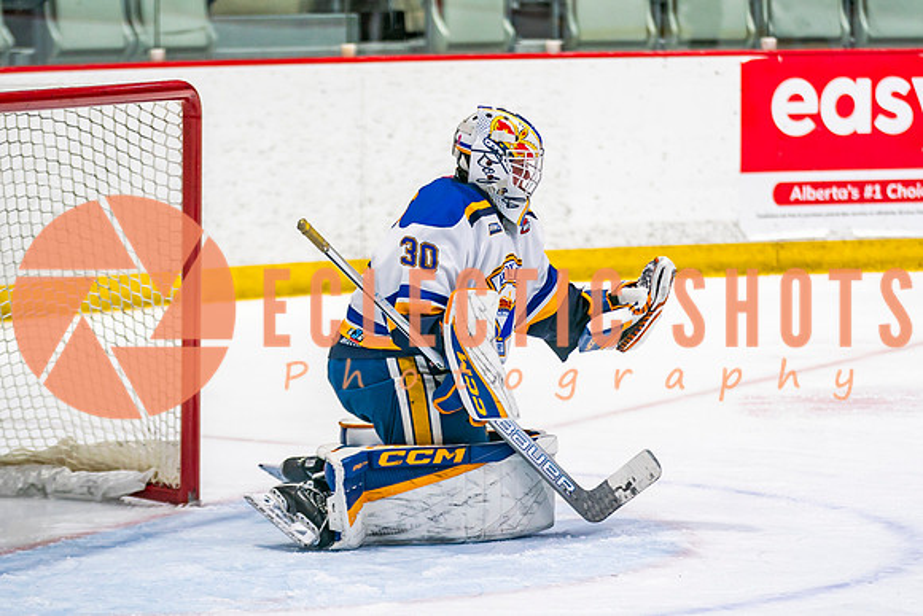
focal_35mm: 237
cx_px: 570
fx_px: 6077
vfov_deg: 5.8
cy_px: 279
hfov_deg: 8.7
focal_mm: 145
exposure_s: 1/640
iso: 400
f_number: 2.8
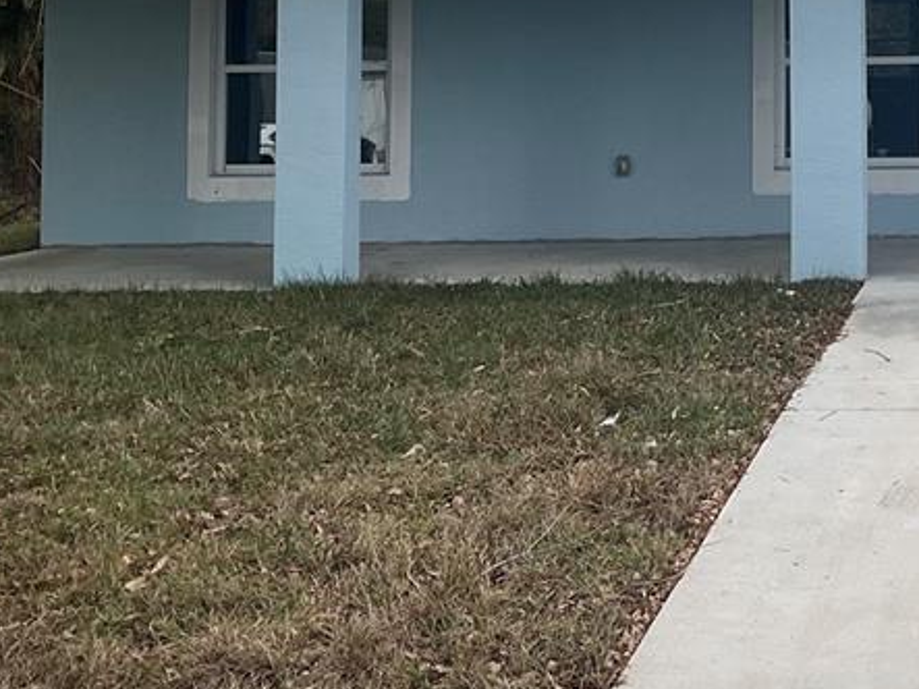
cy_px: -25
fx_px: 1778
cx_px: 973
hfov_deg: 26.9
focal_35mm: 67
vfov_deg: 21.1
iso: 16
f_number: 1.8
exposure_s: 1/202
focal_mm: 3
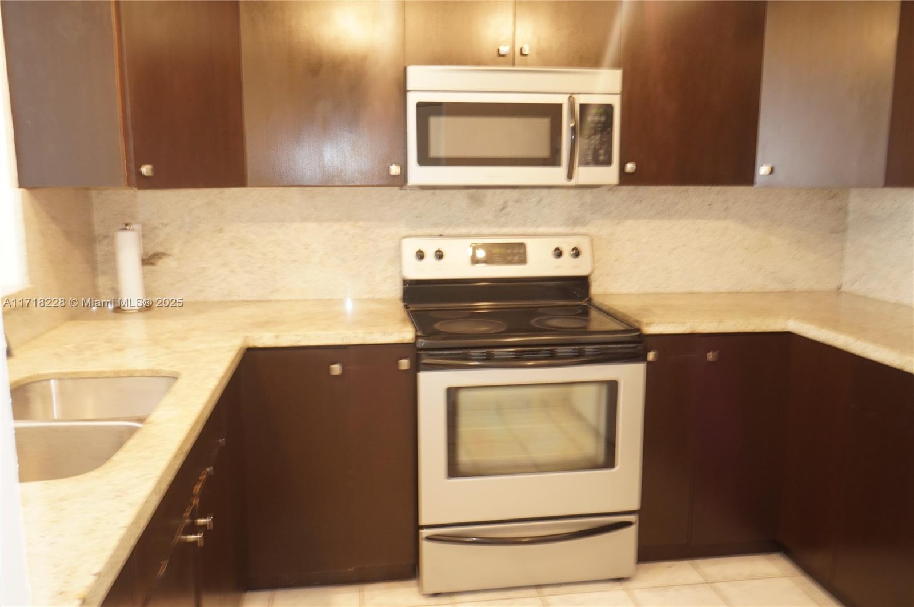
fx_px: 761
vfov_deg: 43.5
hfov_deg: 62.0
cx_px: 457
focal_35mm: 30
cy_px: 304
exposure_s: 1/6
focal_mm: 20
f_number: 9
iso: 640
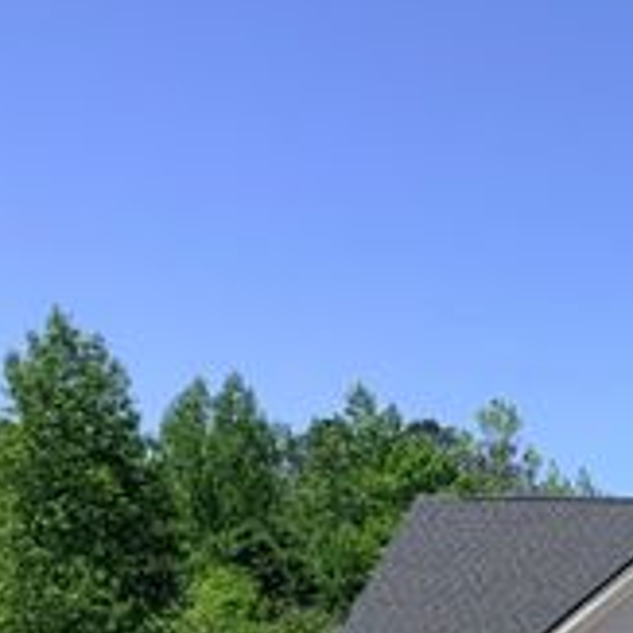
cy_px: 654
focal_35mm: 65
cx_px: 959
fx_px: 1345
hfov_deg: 21.9
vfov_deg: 25.0
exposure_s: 1/6173
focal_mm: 6.76
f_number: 1.78
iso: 80
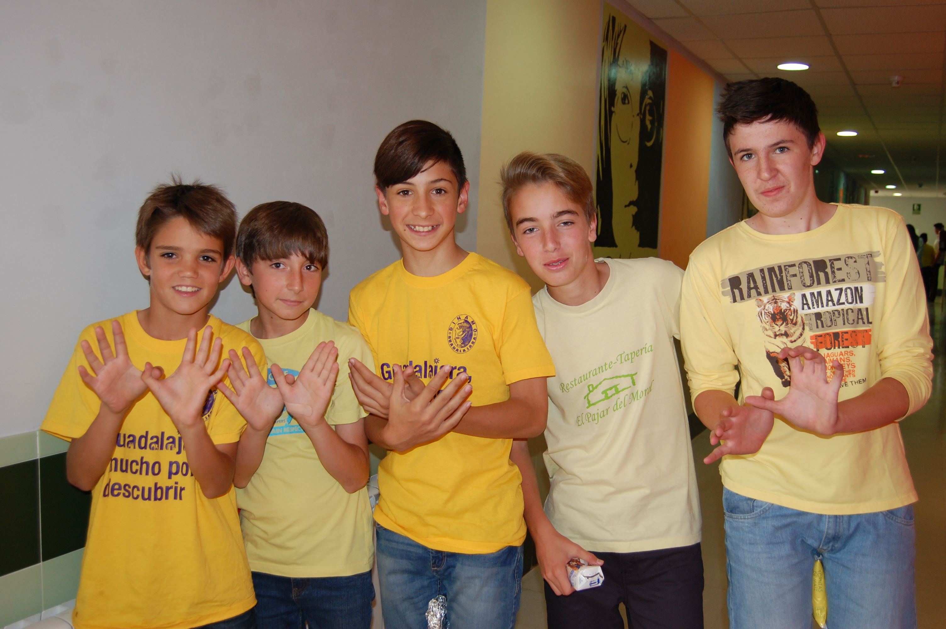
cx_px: 473
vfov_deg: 38.3
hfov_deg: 55.1
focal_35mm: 34
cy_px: 314
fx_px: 906
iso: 400
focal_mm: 23
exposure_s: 1/60
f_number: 3.8
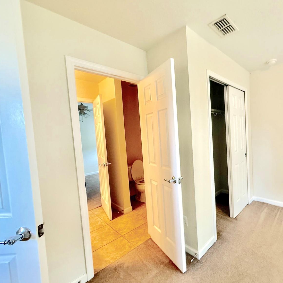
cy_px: 142
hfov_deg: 80.8
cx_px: 191
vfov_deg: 84.0
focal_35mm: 17
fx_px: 157
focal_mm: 2.22
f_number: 2.2
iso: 200
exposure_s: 1/60
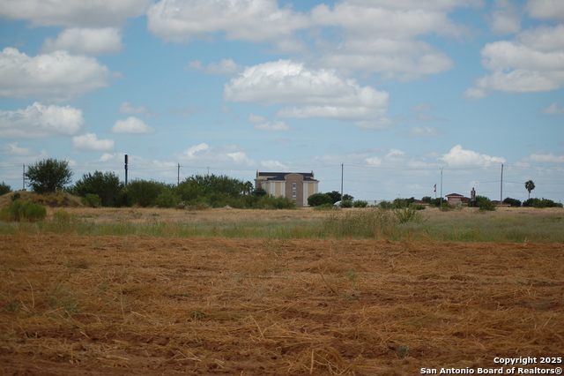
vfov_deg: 16.5
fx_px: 1292
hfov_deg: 24.6
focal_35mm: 82
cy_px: 188
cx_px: 282
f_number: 4
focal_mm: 55
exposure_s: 1/2000
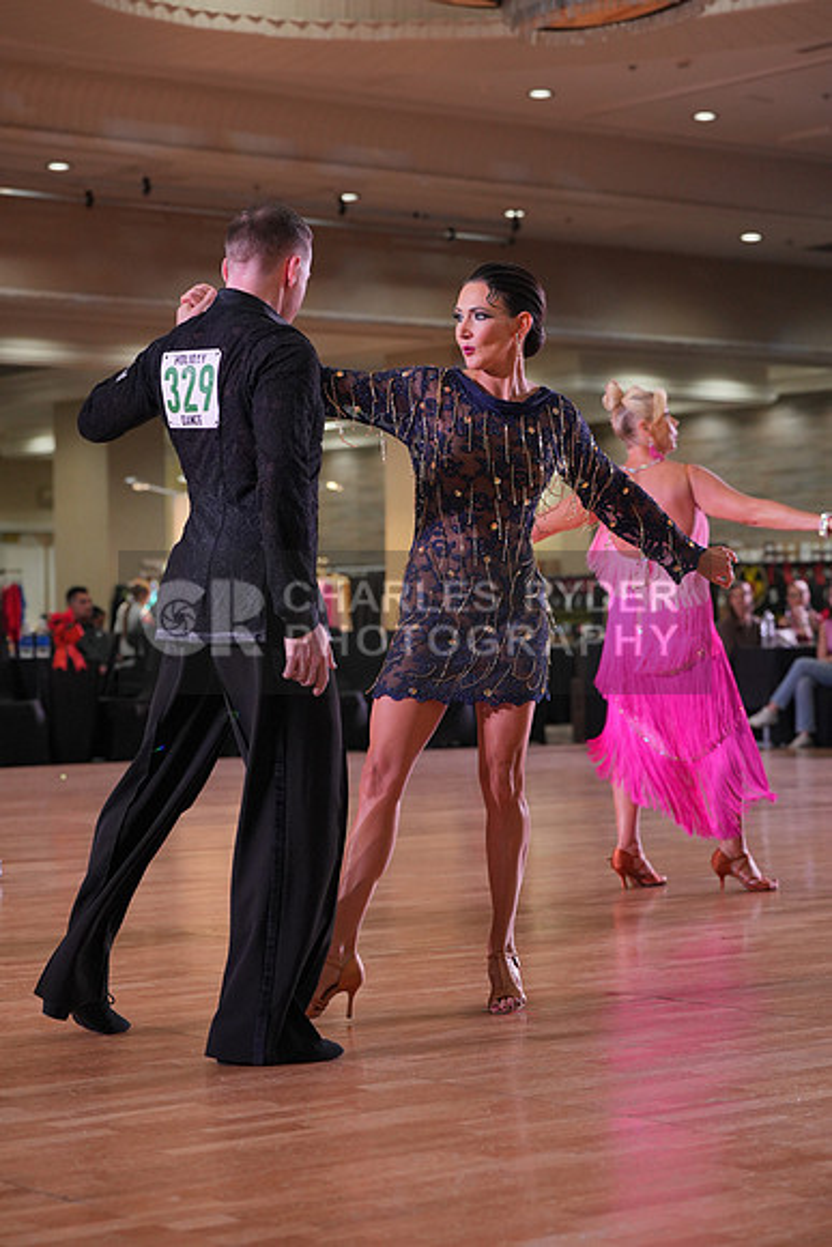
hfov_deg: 17.5
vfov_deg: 26.0
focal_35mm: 78
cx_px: 416
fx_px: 2702
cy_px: 624
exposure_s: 1/500
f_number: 4
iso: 1600
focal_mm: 78
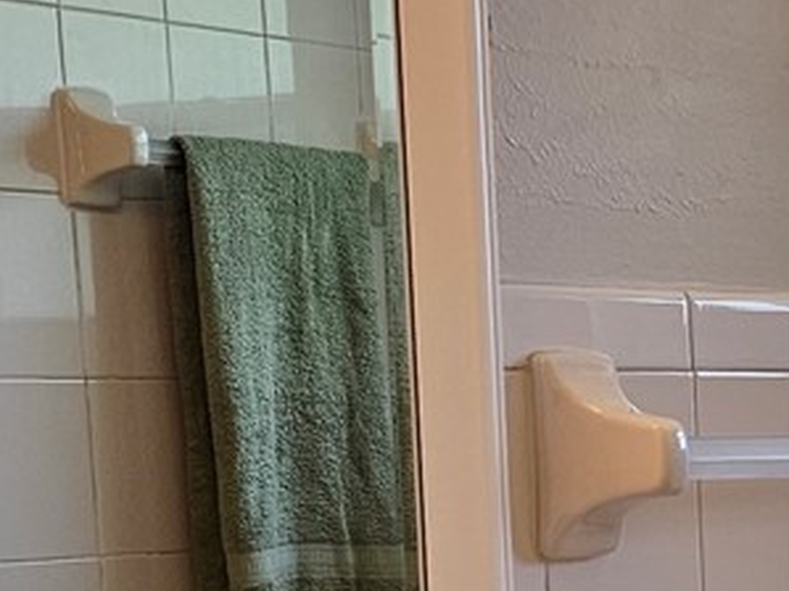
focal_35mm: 123
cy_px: 897
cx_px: 1219
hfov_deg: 14.8
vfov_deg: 11.5
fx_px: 2802
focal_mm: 6.3
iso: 100
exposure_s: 1/120
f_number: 1.7
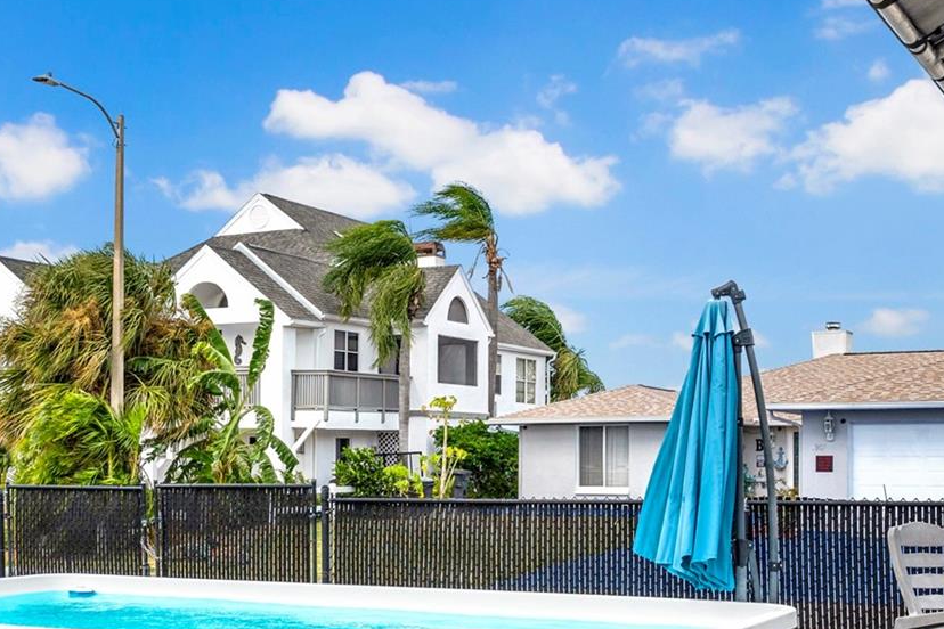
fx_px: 1521
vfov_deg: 23.1
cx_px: 280
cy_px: 481
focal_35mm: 58
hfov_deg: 34.0
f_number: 7.1
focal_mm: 30
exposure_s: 1/800
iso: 250
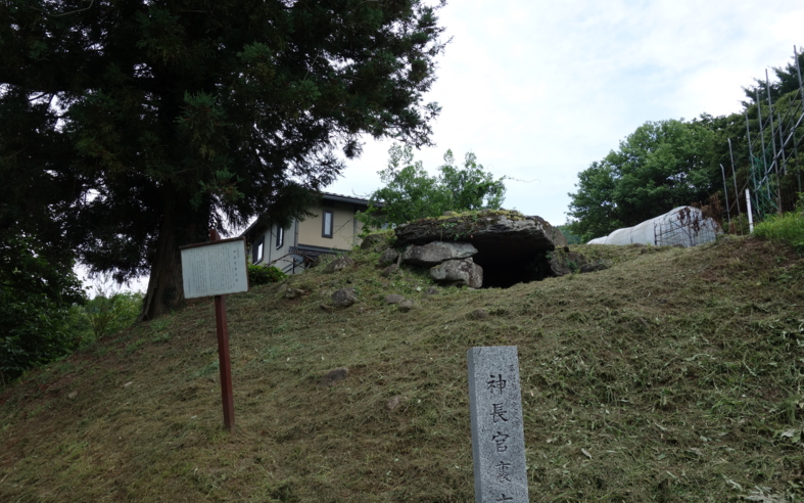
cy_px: 241
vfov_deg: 43.1
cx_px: 398
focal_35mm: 29
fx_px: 635
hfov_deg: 64.6
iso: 125
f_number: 5.6
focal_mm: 10.4
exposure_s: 1/250
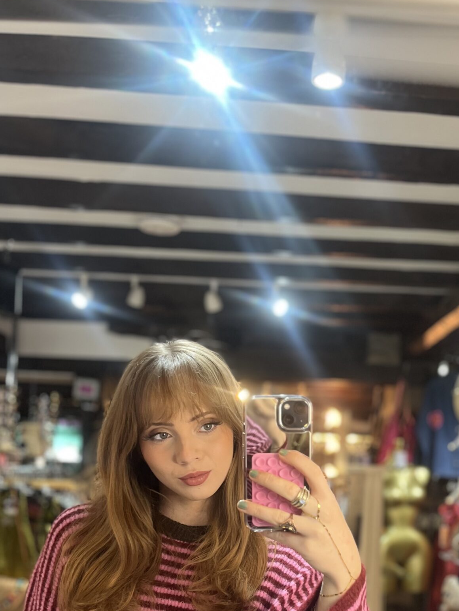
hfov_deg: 33.2
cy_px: 474
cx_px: 323
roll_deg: -1.9
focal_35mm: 43
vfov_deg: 42.2
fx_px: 760
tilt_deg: -7.4
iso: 125
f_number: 1.6
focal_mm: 5.1
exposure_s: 1/50
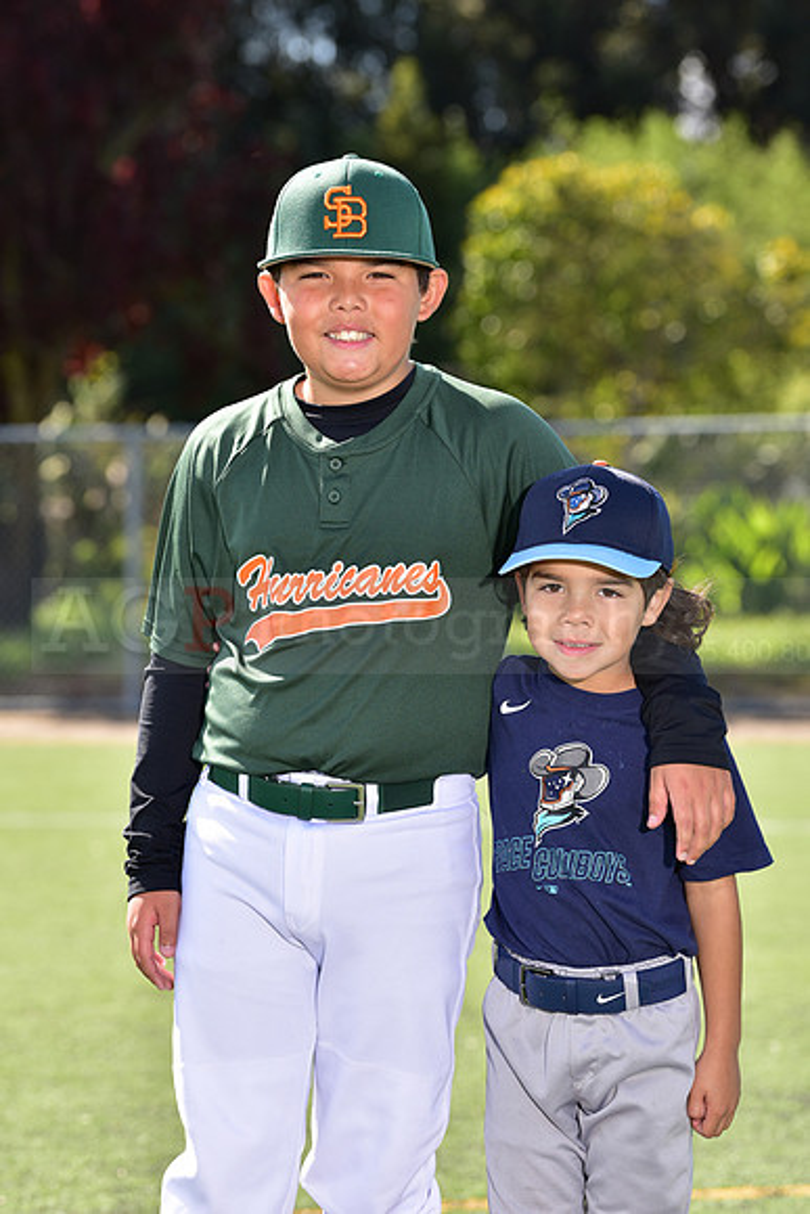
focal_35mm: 150
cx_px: 405
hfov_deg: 9.2
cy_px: 607
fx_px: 5059
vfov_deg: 13.7
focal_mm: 150
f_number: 5.6
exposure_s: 1/160
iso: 80
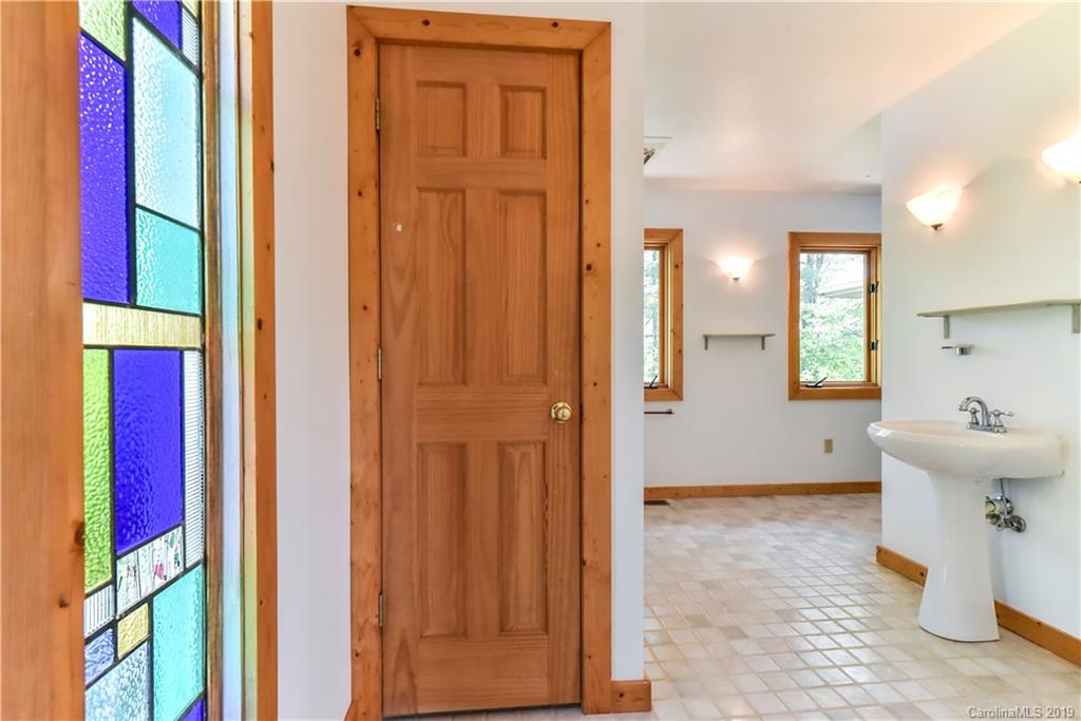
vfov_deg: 70.5
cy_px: 360
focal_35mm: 17
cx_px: 540
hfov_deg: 93.3
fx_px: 511
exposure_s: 1/400
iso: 4000
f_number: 10
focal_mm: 17
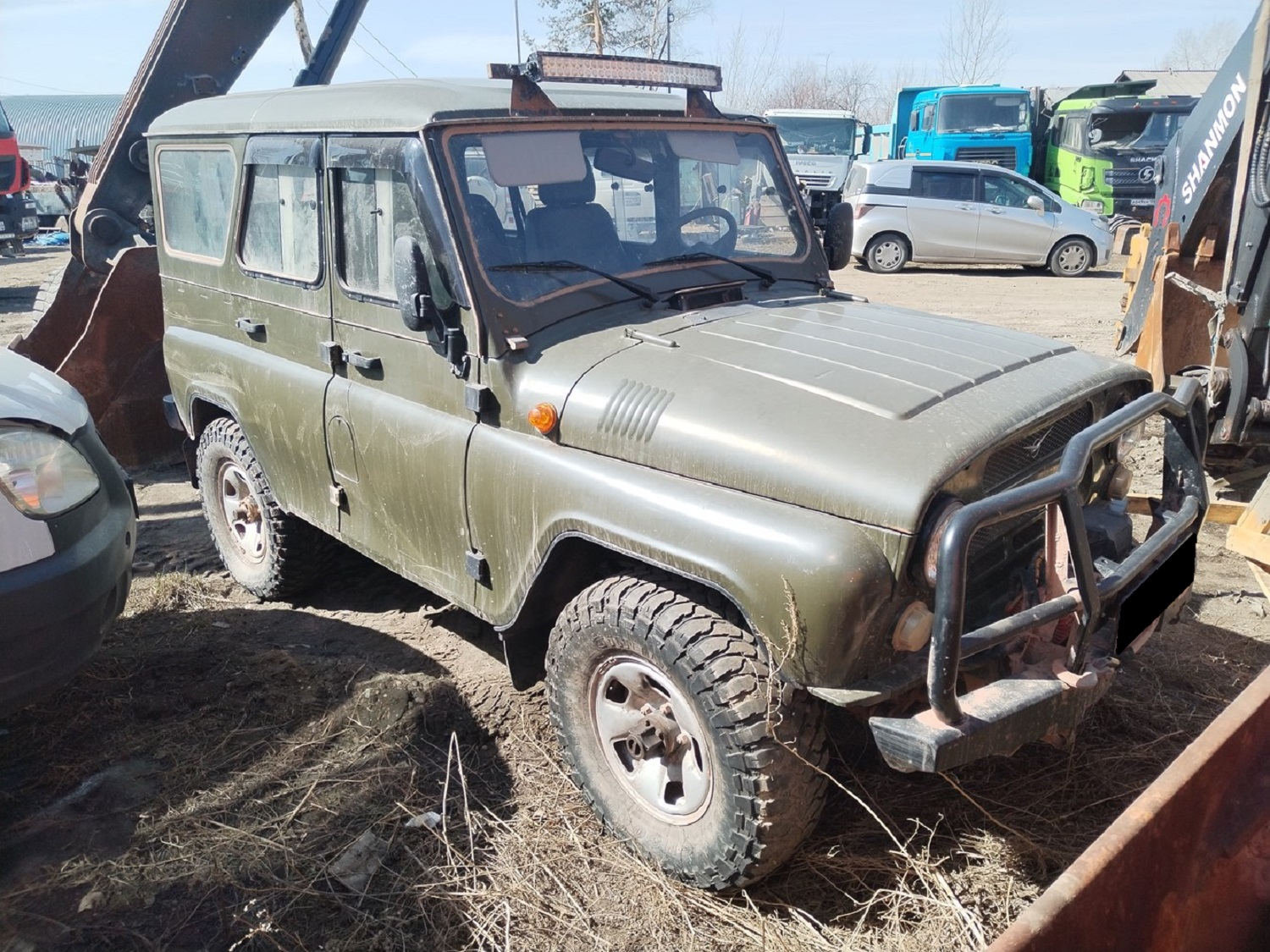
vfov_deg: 53.1
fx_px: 954
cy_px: 476
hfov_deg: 67.3
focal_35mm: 26
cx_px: 635
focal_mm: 4.75
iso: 100
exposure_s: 1/842
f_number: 1.8
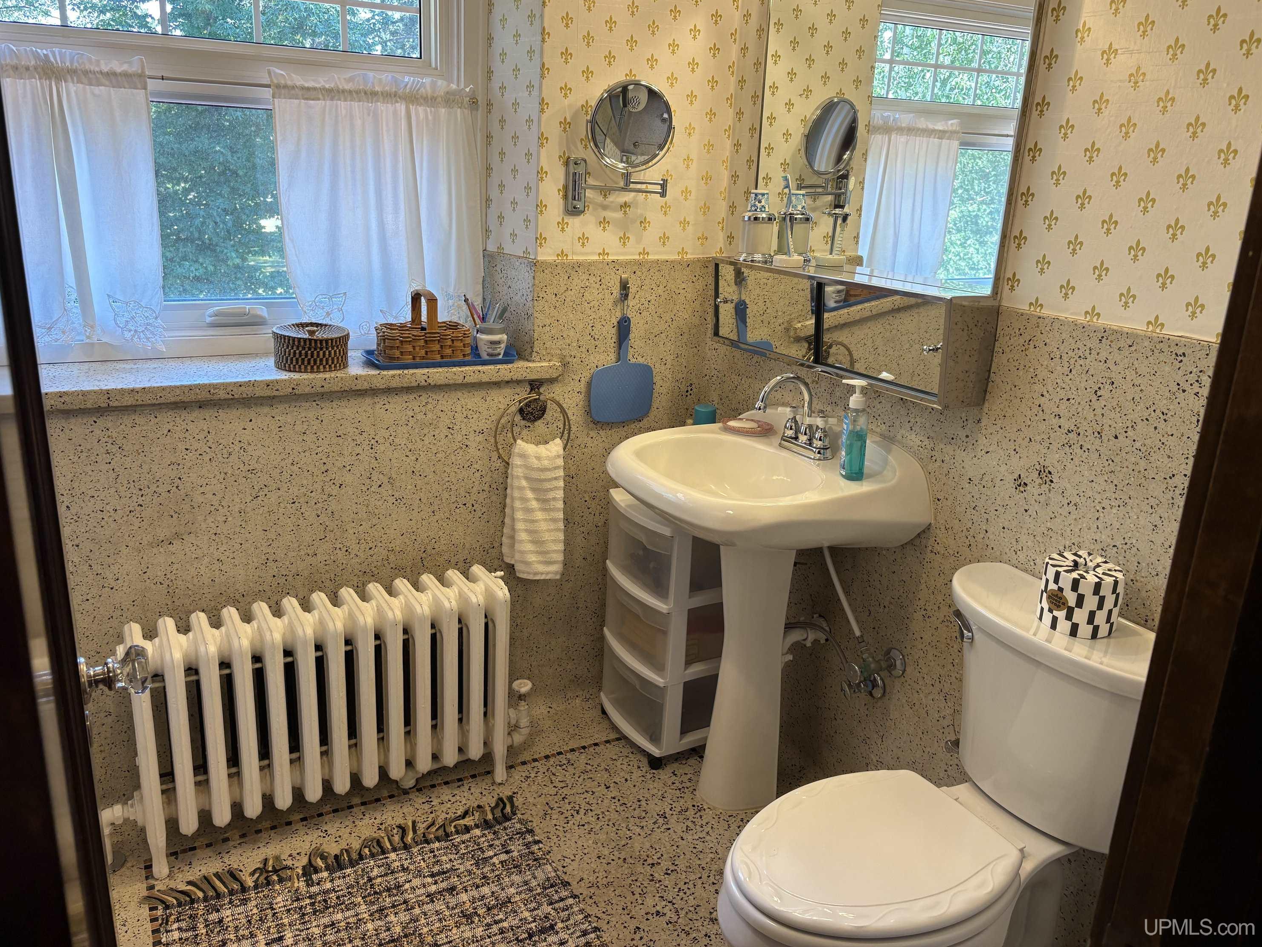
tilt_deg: -16.6
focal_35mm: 27
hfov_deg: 65.3
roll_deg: -1.6
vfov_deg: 51.4
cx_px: 607
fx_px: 984
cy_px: 457
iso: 80
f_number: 1.6
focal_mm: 5.96
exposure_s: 1/60
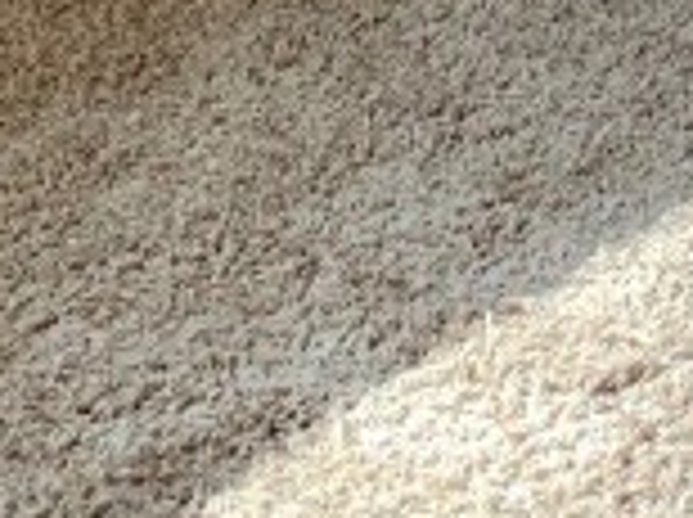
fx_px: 3458
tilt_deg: -9.7
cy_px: -1176
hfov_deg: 10.1
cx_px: 1642
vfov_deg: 7.3
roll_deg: +1.6
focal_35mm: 173
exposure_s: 1/107
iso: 100
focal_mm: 4.25
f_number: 1.8
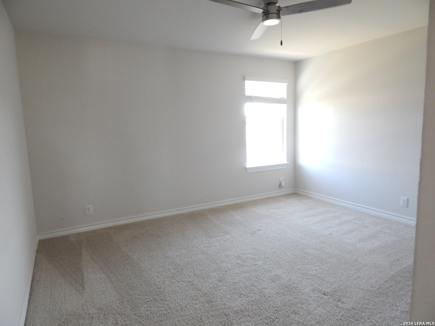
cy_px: 163
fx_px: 289
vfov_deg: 58.9
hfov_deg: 73.9
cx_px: 218
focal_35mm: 23
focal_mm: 4
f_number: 3
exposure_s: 1/30
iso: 360
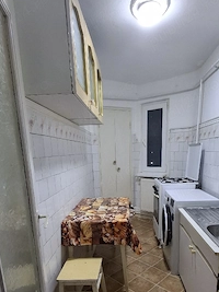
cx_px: 120
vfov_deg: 68.7
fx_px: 203
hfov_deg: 56.7
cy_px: 205
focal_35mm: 24
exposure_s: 1/40
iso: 64
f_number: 2.2
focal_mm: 1.64
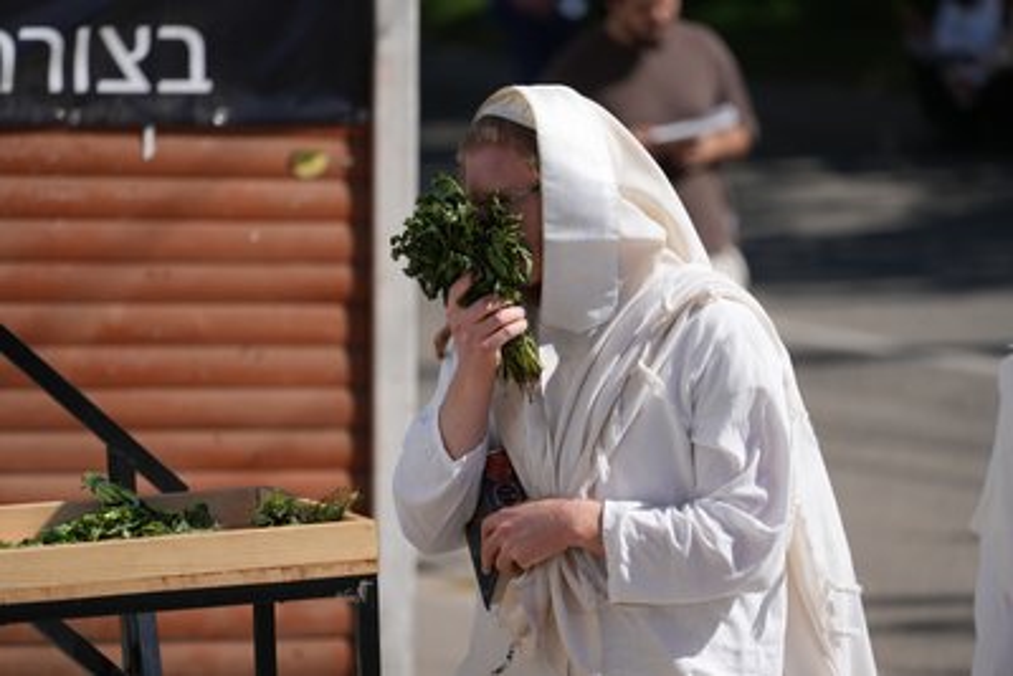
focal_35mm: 300
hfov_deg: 6.9
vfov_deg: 4.6
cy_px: 338
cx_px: 506
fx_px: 8444
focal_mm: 300
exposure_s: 1/640
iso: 80
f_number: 5.6
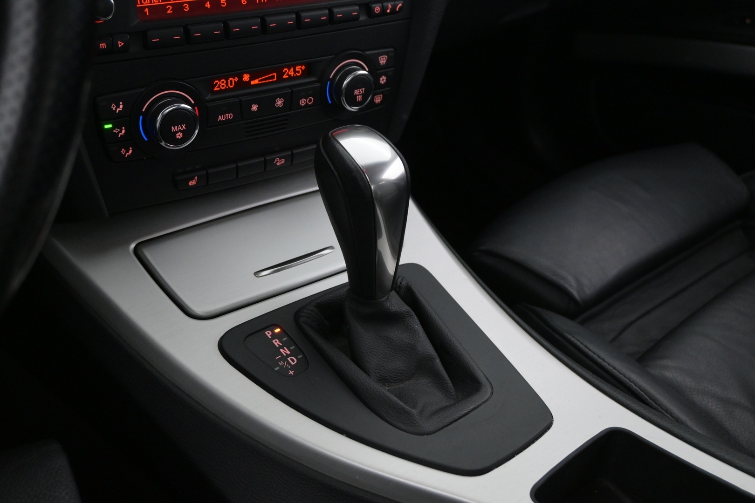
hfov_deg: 53.1
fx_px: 755
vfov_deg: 36.9
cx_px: 378
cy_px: 252
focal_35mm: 36
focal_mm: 24
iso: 2500
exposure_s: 1/50
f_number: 4.2
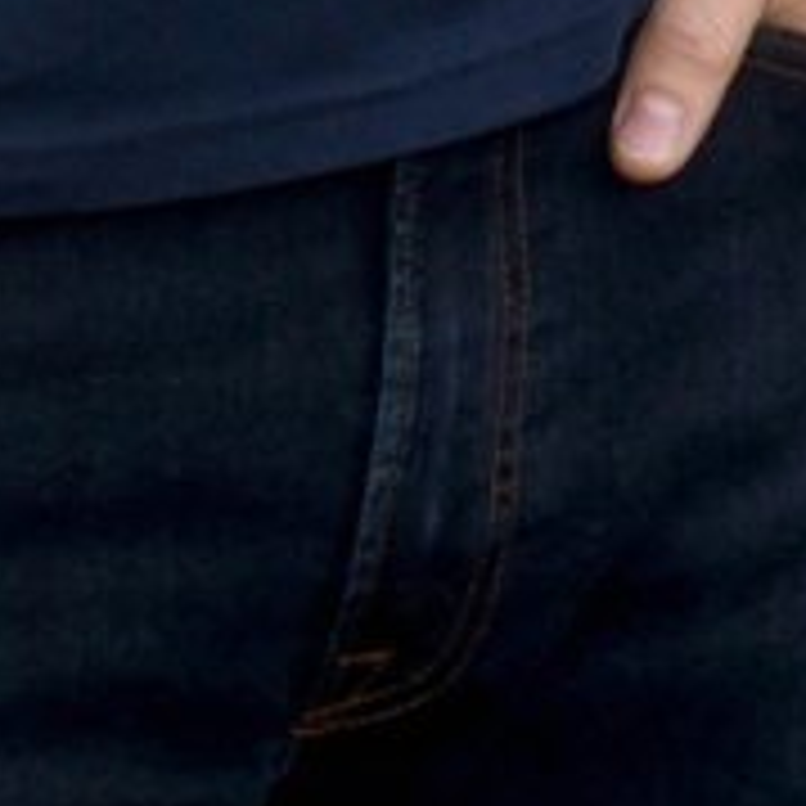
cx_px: 1621
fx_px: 8193
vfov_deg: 5.4
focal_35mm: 311
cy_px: -1407
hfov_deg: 5.5
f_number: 13
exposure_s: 1/250
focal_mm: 32
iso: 320
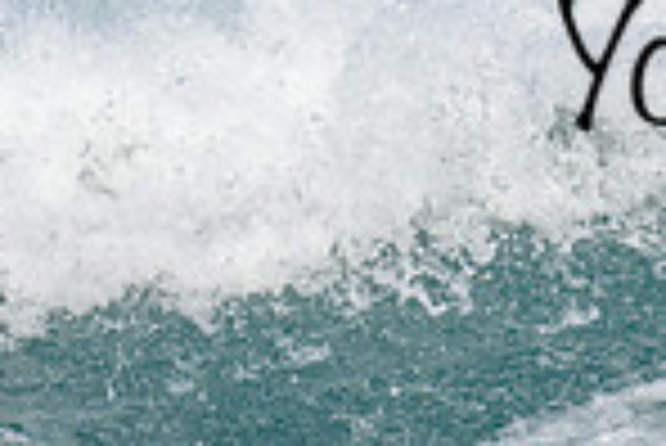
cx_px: 1061
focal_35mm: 3224
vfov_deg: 0.4
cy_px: 46
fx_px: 59701
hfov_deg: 0.6
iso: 280
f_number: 6.3
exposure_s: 1/2000
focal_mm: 800
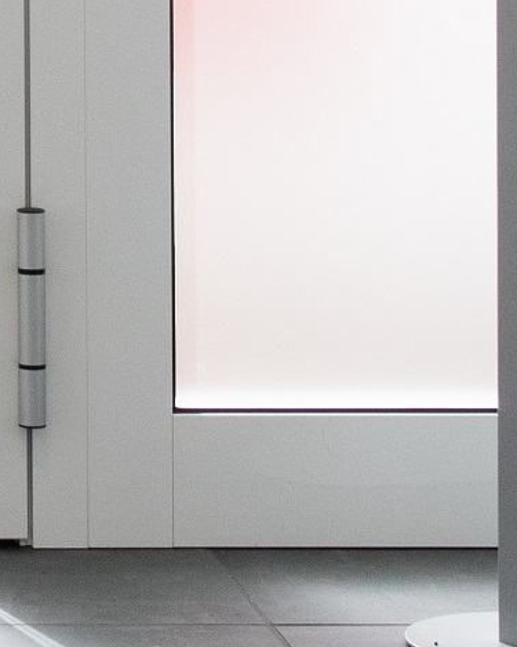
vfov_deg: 6.8
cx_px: -689
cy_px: -697
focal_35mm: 272
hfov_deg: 5.5
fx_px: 5204
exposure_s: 1/160
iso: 400
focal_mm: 34
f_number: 7.1
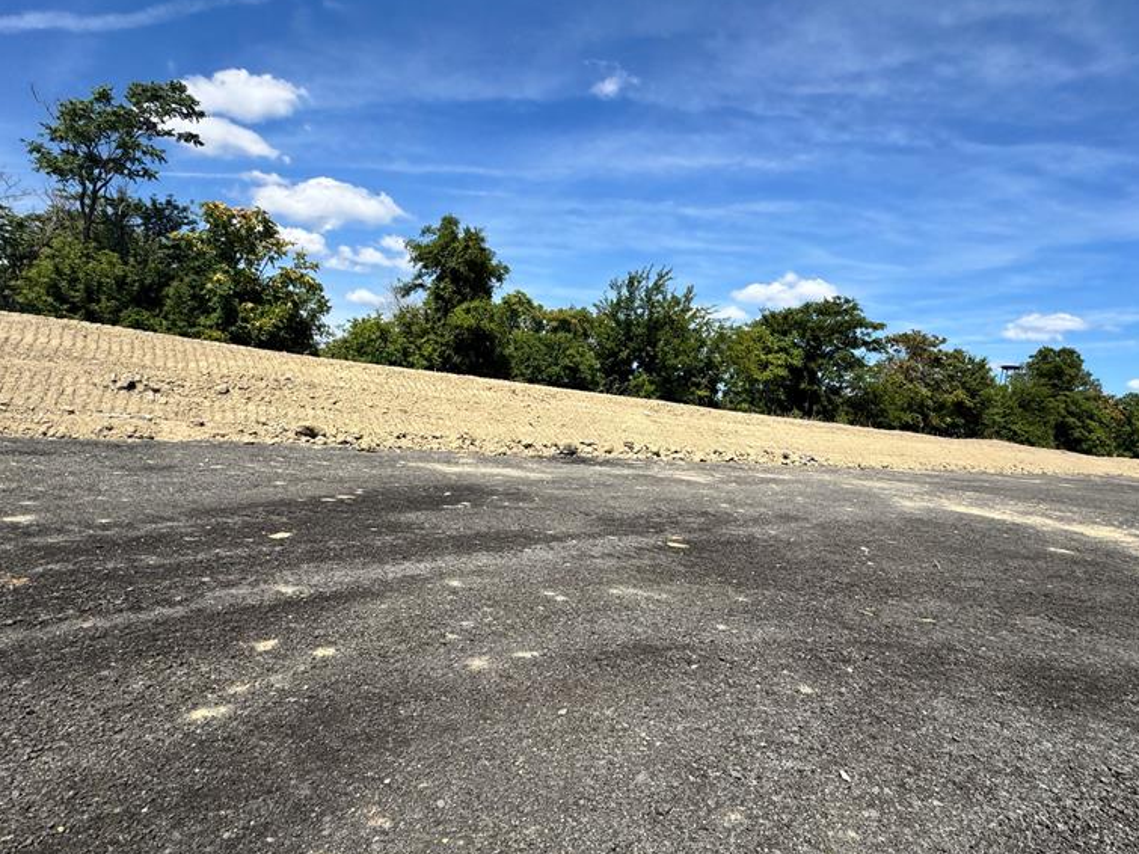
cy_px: 391
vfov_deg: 68.5
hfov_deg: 84.2
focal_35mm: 19
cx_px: 649
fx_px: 625
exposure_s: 1/2415
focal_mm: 2.22
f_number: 2.2
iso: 50
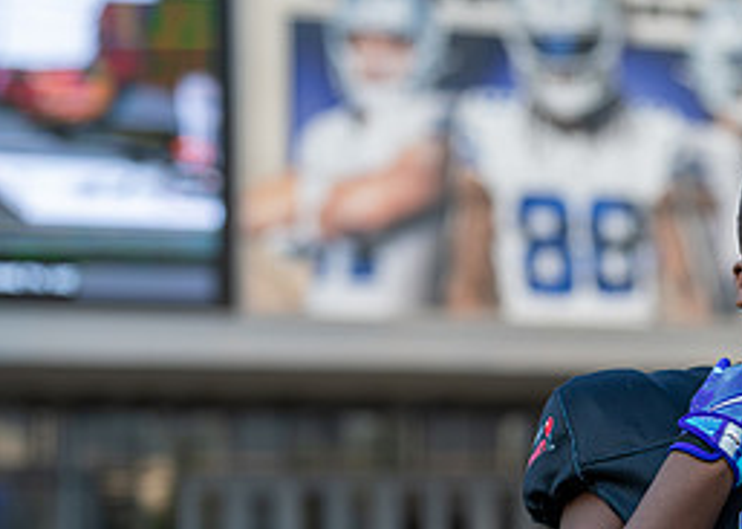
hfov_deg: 15.3
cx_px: 860
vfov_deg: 11.3
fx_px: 2674
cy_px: 404
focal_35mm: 127
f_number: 2
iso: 100
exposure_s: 1/1250
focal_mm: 50
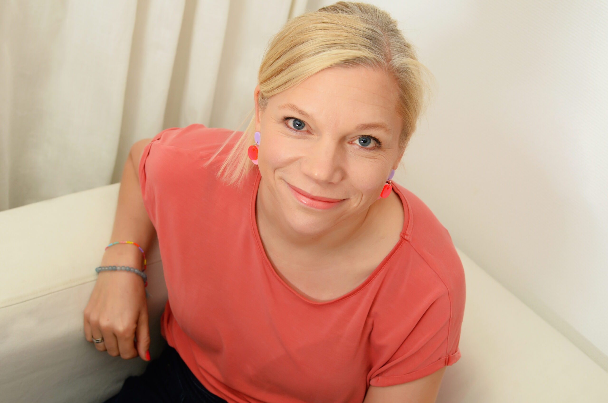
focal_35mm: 52
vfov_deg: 25.6
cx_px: 304
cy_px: 202
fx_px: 885
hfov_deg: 37.9
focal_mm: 35
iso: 500
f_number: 4.5
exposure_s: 1/250
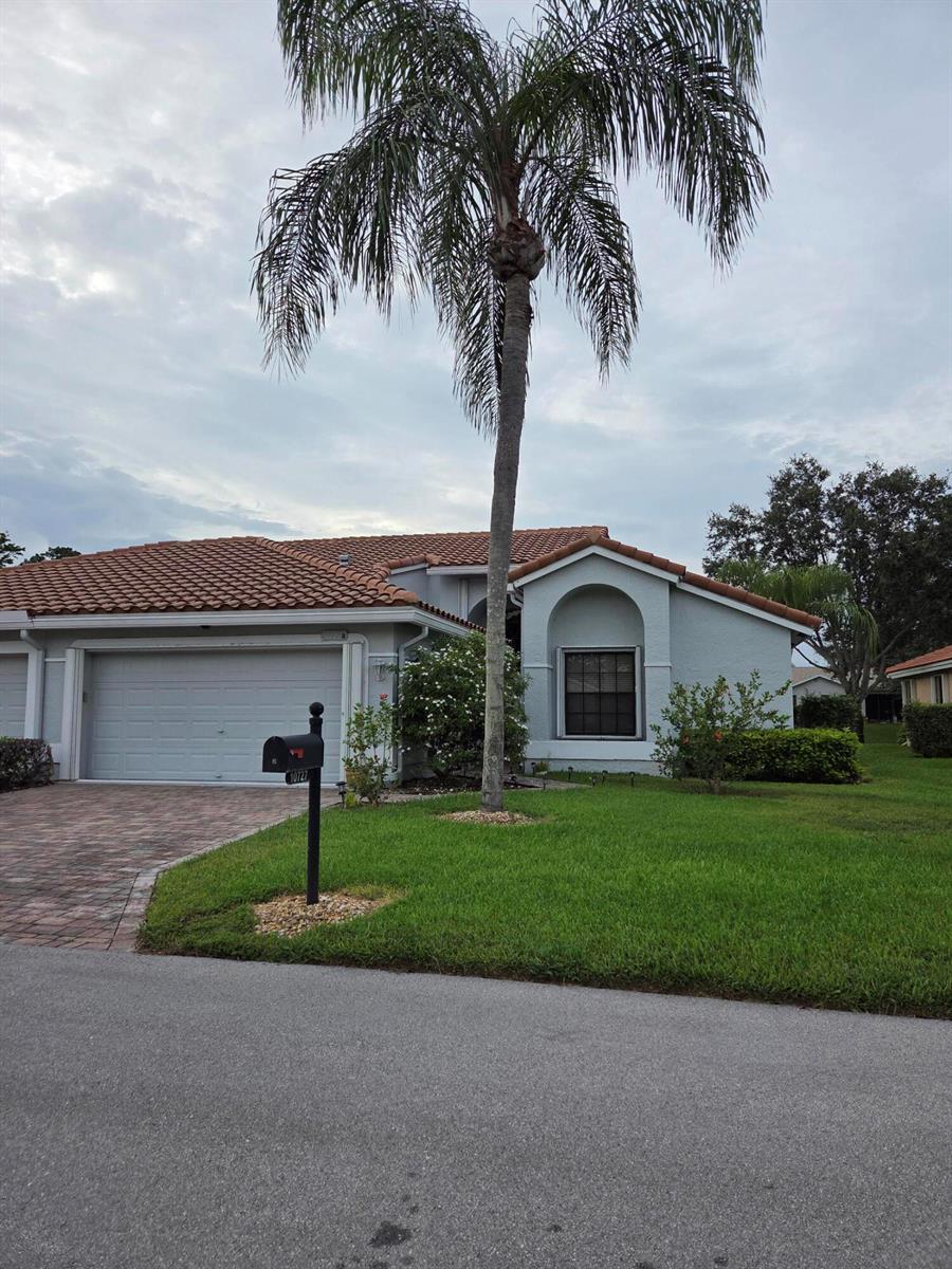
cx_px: 476
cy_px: 634
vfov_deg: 73.9
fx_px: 843
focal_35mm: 23
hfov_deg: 58.9
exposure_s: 1/1047
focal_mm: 5.4
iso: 80
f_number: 1.8
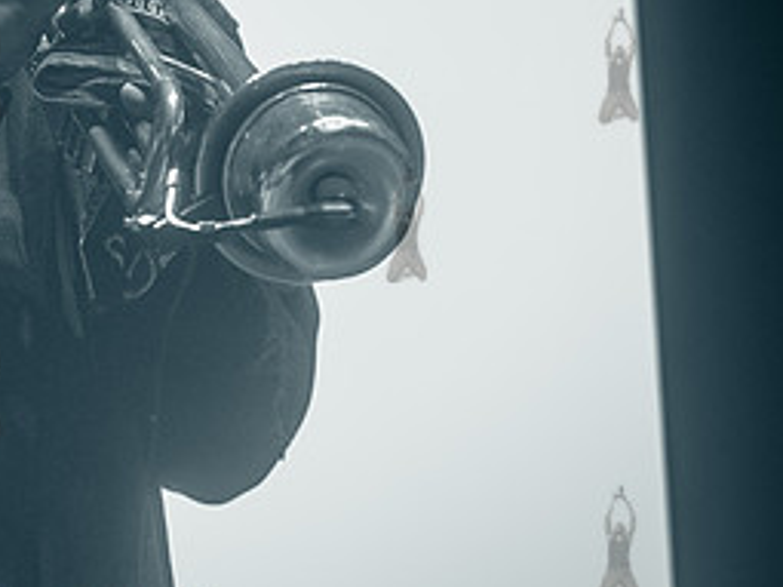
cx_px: -146
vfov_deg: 7.4
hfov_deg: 9.8
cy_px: 108
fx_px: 4522
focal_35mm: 200
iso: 4000
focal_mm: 80
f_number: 4.5
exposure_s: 1/500
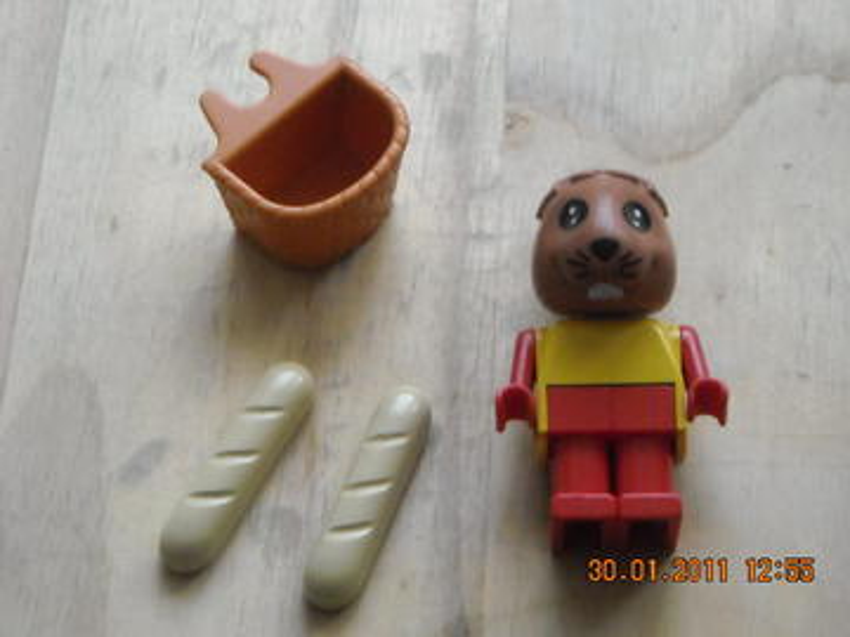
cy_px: 318
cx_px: 425
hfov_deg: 18.7
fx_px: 2578
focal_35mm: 105
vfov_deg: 14.1
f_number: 4.7
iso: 800
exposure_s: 1/125
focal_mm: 17.1
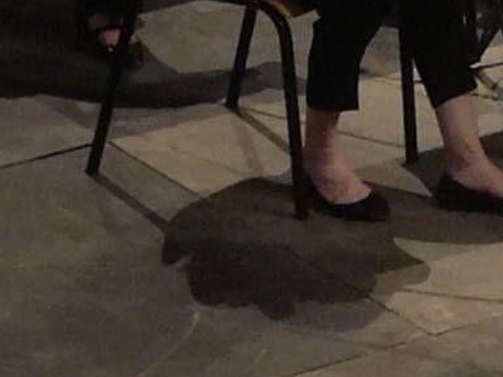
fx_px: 5087
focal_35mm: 350
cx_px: 1099
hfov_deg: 5.5
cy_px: -488
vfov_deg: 4.2
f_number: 5.6
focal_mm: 30
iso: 3200
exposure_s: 1/40
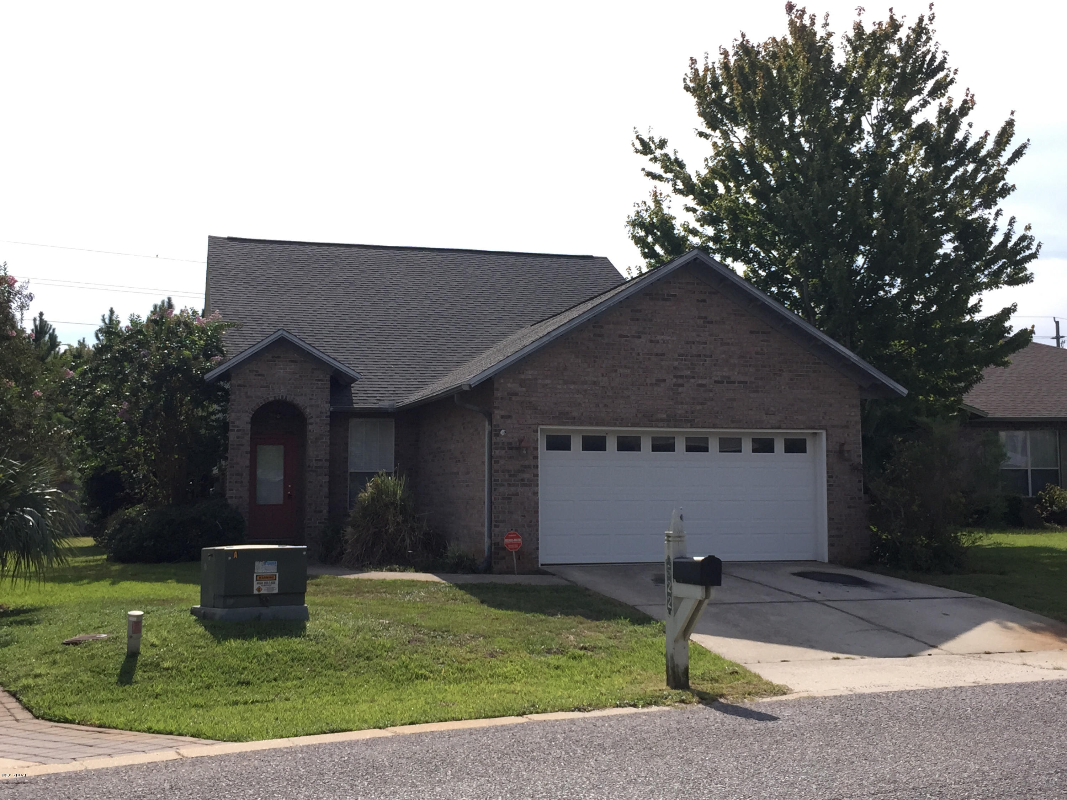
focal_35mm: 39
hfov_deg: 47.9
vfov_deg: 36.8
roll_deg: -1.0
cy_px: 400
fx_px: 1202
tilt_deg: +7.1
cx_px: 534
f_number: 2.2
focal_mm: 4.15
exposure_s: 1/2475
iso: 40
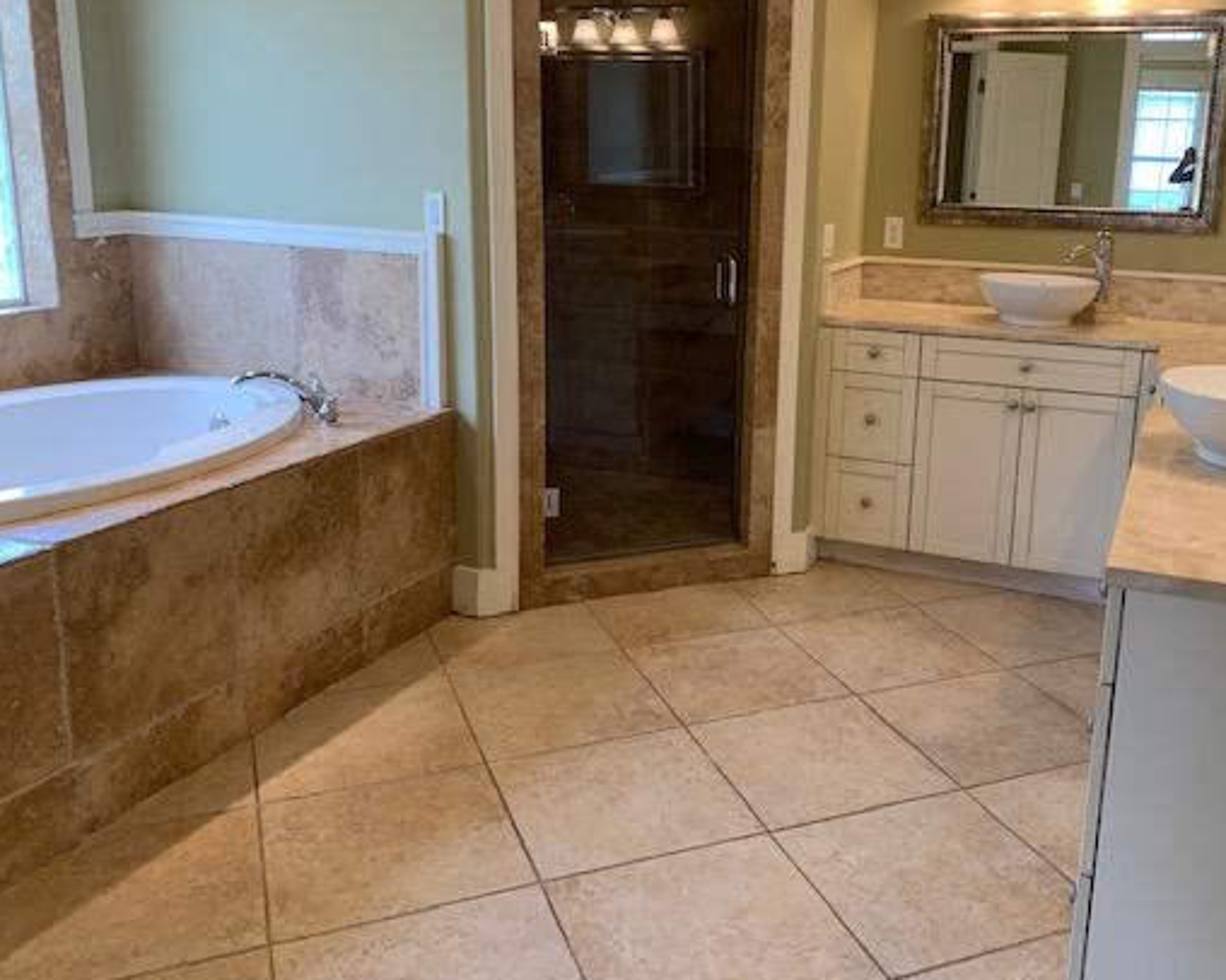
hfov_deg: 55.3
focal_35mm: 32
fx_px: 1161
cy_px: 418
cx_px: 729
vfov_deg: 45.6
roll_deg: -1.9
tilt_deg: -13.6
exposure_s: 1/60
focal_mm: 4.25
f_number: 1.8
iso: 50
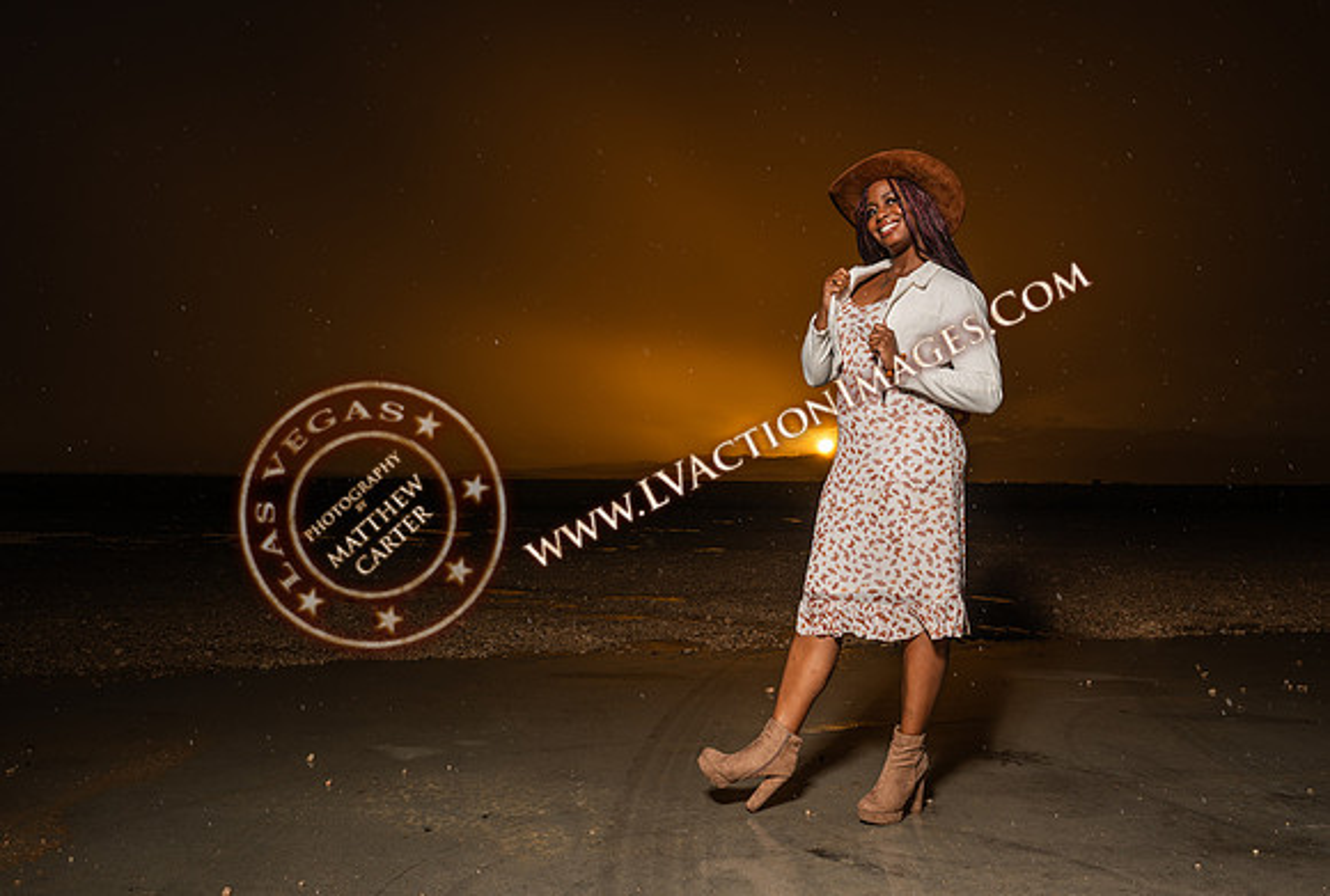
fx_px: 1039
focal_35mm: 28
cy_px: 456
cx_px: 671
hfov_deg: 65.3
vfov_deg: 46.7
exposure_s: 1/160
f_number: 7.1
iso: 100
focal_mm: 27
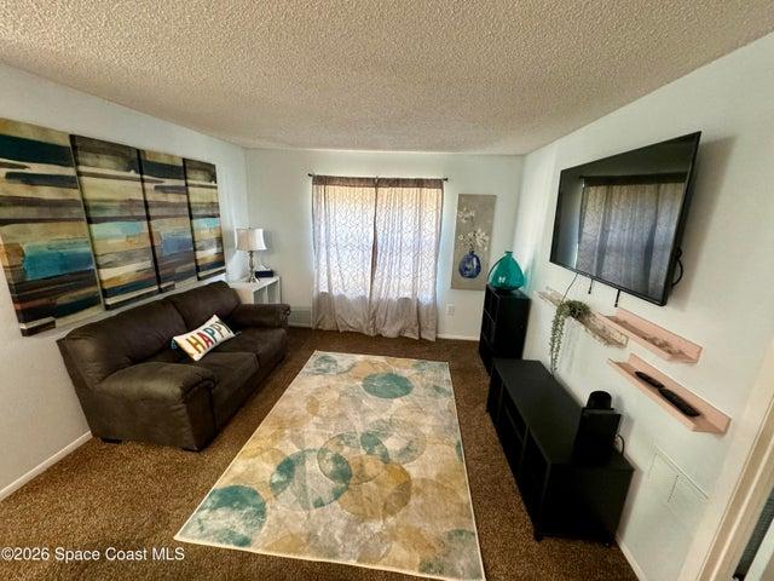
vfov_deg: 85.7
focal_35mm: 14
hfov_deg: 102.1
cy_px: 290
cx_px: 387
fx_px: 313
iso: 320
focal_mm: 2.22
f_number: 2.2
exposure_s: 1/60
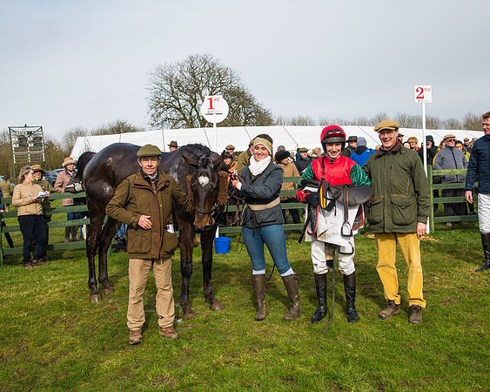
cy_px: 188
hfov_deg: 45.9
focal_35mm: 40
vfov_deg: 37.4
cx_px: 255
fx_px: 578
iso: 400
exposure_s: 1/640
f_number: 5
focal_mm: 34
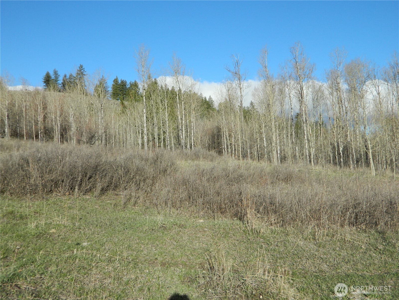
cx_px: 200
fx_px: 403
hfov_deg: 52.6
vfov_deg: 40.7
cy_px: 150
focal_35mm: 35
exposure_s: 1/125
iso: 80
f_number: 9.4
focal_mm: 6.2
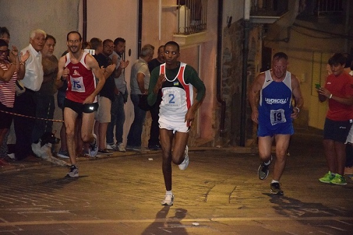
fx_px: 1705
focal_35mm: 174
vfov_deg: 7.9
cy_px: 118
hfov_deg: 11.8
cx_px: 176
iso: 12800
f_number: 5.6
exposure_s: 1/200
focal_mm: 116
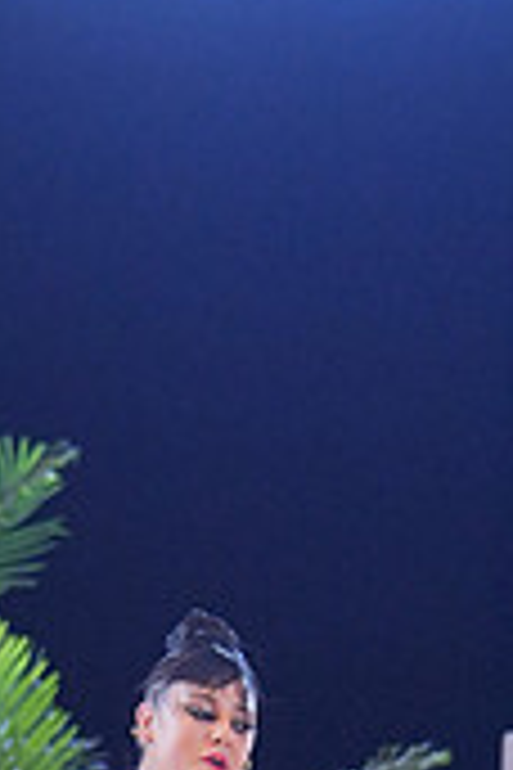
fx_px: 10195
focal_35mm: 477
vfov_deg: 4.3
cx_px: 457
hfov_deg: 2.9
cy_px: 1274
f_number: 2
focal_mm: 94
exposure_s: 1/500
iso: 1250
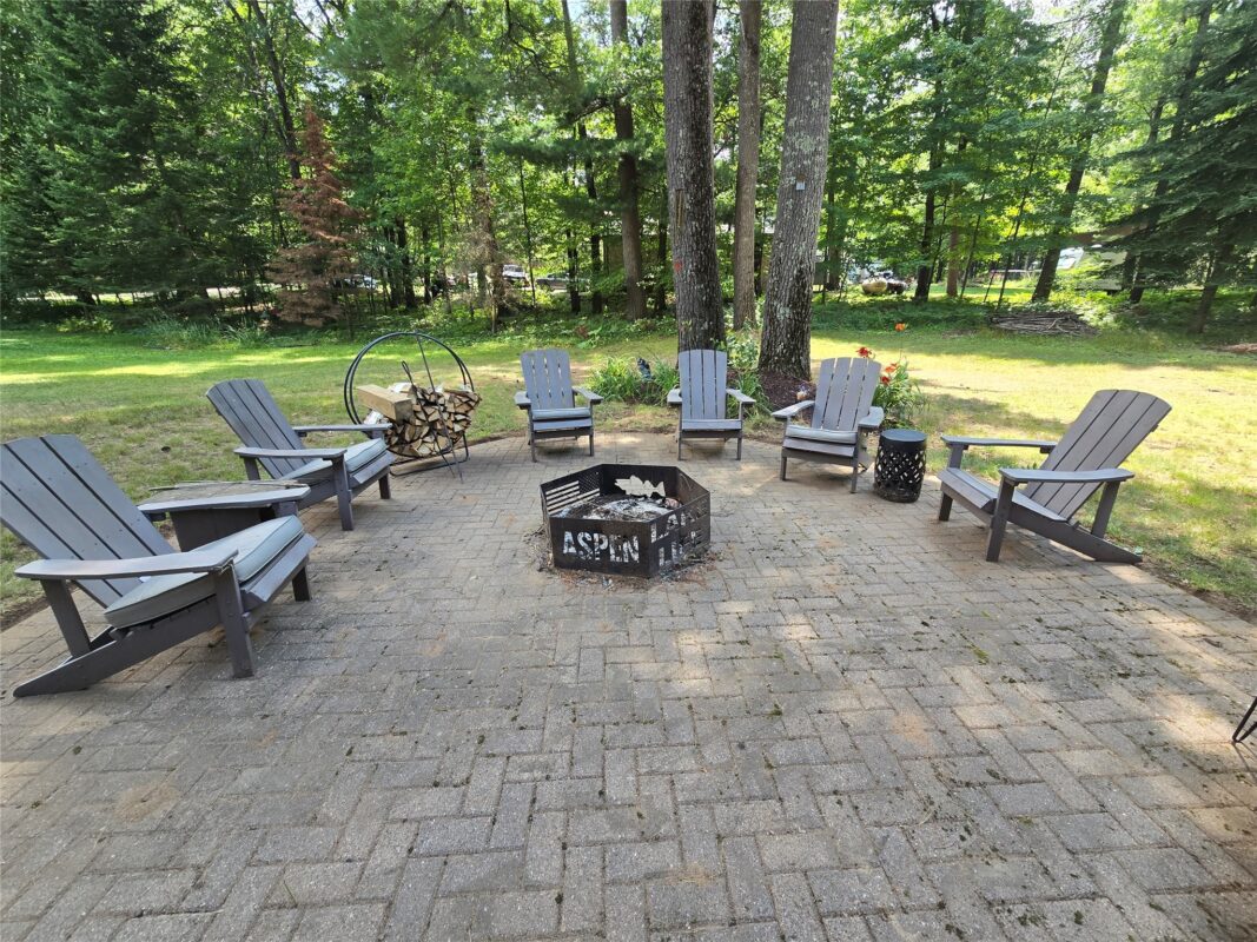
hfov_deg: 106.2
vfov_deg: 89.9
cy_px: 471
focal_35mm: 13
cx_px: 628
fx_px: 472
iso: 50
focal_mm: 2.2
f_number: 2.2
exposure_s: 1/194
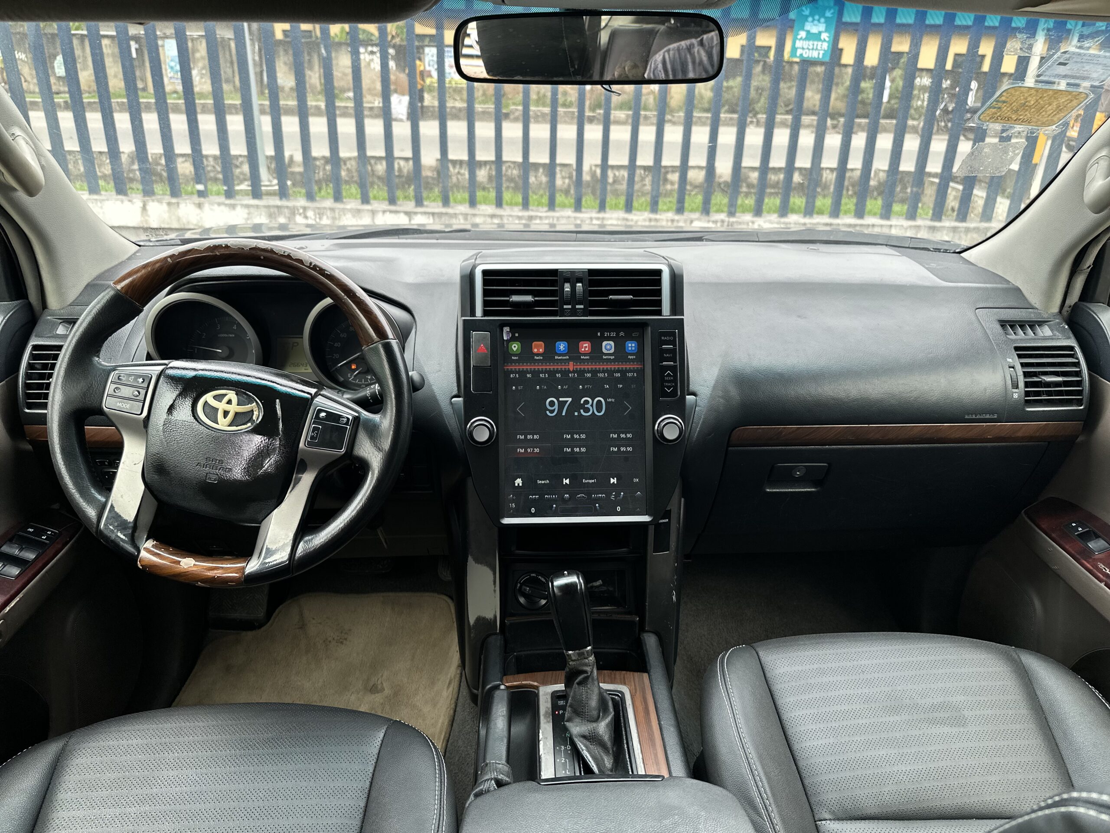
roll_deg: -1.0
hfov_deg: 71.6
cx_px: 555
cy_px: 416
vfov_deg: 56.8
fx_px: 770
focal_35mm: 24
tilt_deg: -23.5
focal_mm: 6.86
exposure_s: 1/508
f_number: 1.78
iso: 80
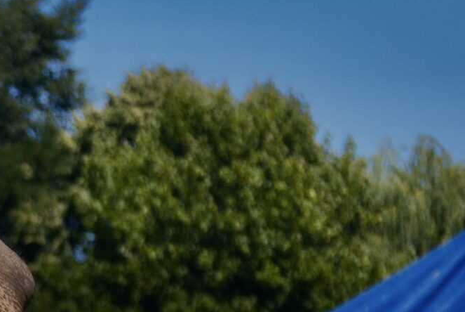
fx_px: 5988
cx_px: -309
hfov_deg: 4.4
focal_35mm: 463
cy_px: 318
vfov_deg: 3.0
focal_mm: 80
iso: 100
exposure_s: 1/640
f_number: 6.3
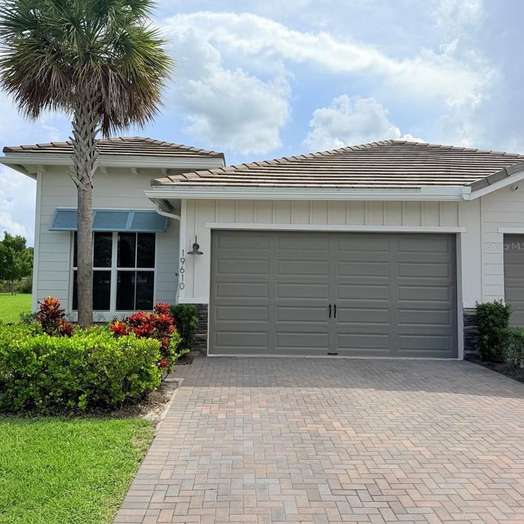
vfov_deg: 55.6
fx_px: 497
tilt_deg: +4.0
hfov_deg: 55.6
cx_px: 261
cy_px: 246
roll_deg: -0.9
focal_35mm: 29
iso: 80
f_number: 1.78
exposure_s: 1/9091
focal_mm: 6.76
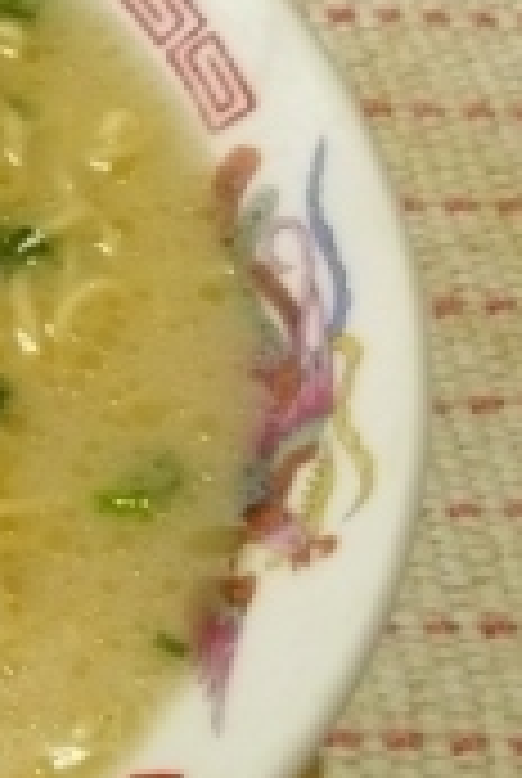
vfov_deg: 18.9
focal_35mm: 108
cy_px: 425
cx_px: -540
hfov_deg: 11.4
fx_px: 2339
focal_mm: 6
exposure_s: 1/60
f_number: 2.8
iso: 400
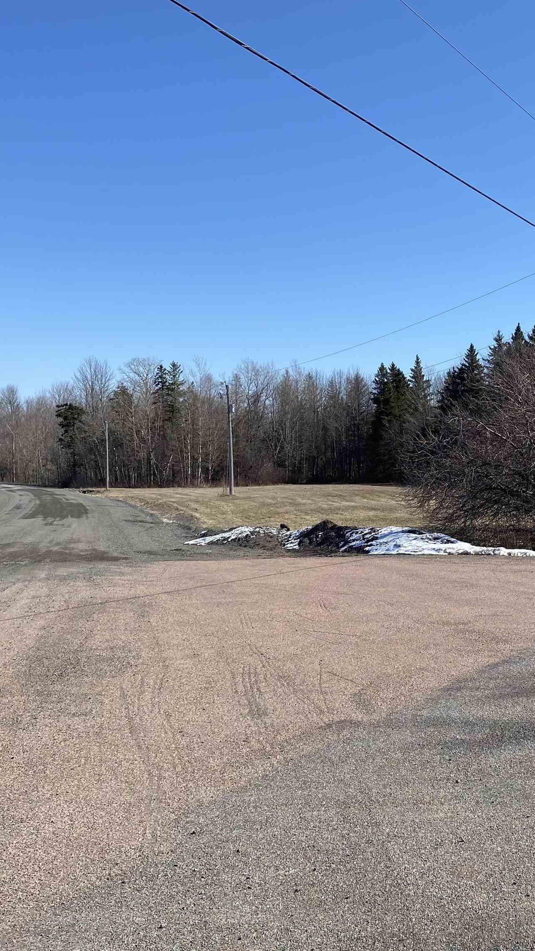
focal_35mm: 38
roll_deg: +0.1
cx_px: 459
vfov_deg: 52.8
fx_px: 958
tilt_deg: -2.2
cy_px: 474
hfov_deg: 30.1
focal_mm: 4.25
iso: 32
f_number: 1.8
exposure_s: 1/3300
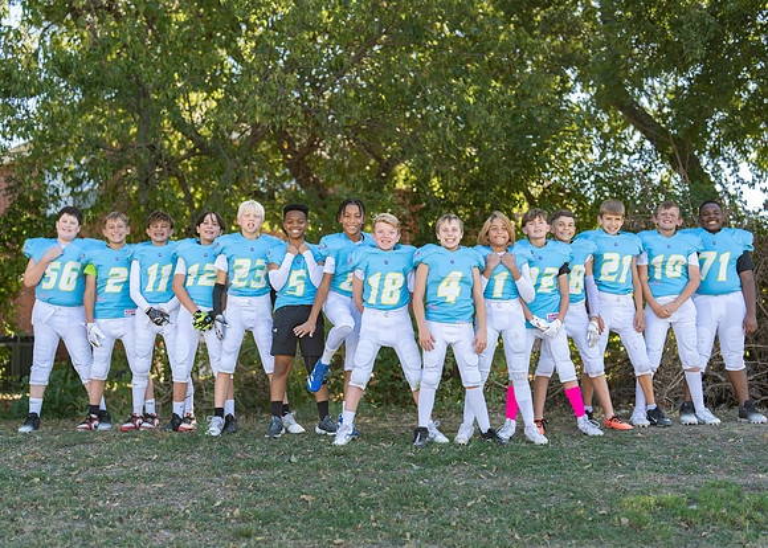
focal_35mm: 54
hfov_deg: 36.1
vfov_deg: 26.2
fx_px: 1179
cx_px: 388
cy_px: 274
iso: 100
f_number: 1.8
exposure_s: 1/800
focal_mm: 50
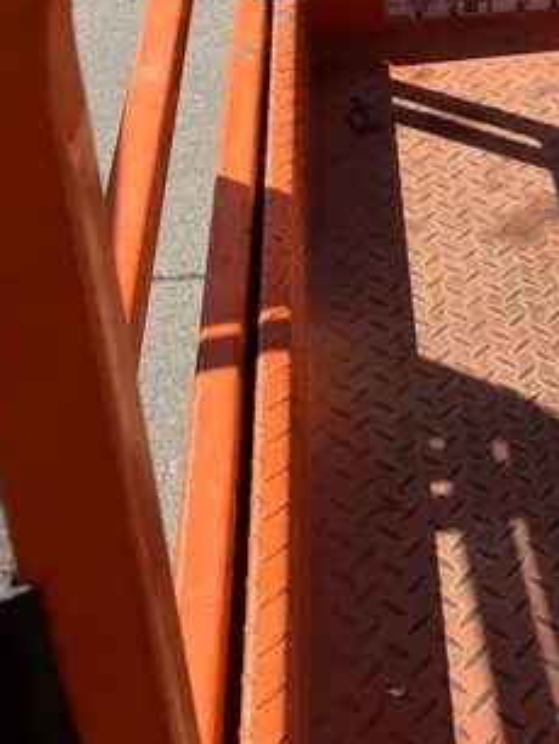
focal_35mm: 67
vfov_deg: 26.7
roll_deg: -0.7
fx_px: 1441
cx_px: 649
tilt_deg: -24.3
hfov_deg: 20.7
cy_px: -69
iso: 32
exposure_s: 1/1567
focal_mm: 3.99
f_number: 1.8
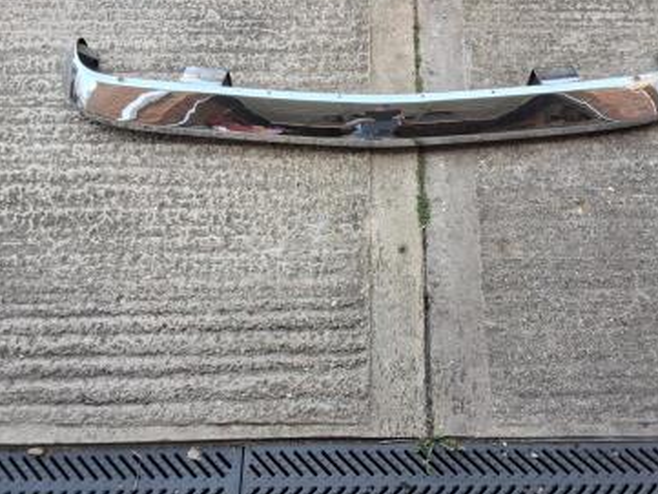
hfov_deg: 58.2
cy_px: 253
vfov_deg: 45.5
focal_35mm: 31
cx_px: 361
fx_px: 589
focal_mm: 2.91
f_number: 1.9
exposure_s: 1/100
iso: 32
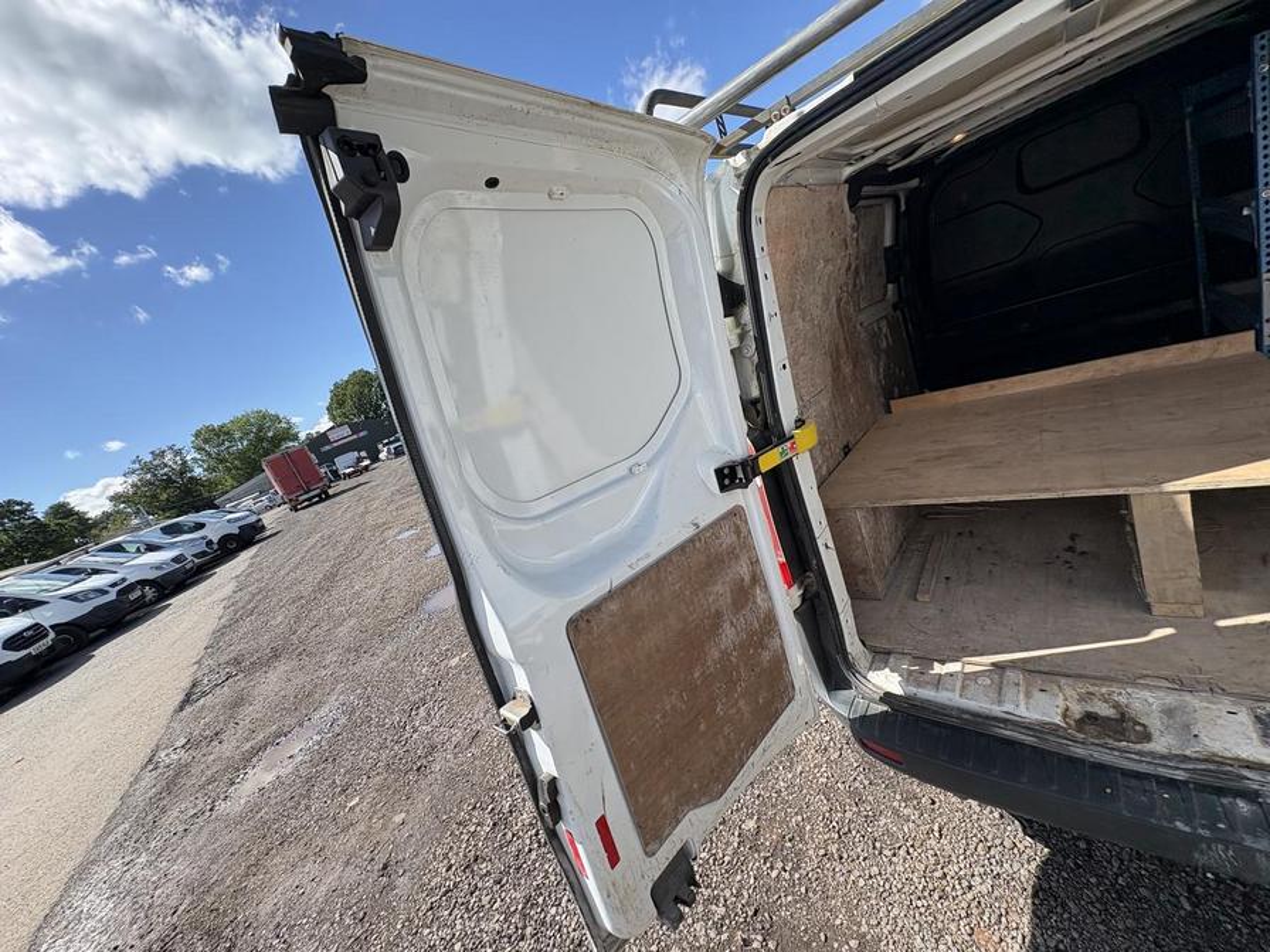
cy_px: 476
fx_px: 514
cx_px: 635
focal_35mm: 14
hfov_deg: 102.1
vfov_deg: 85.7
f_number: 2.2
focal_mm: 2.22
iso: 64
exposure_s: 1/879
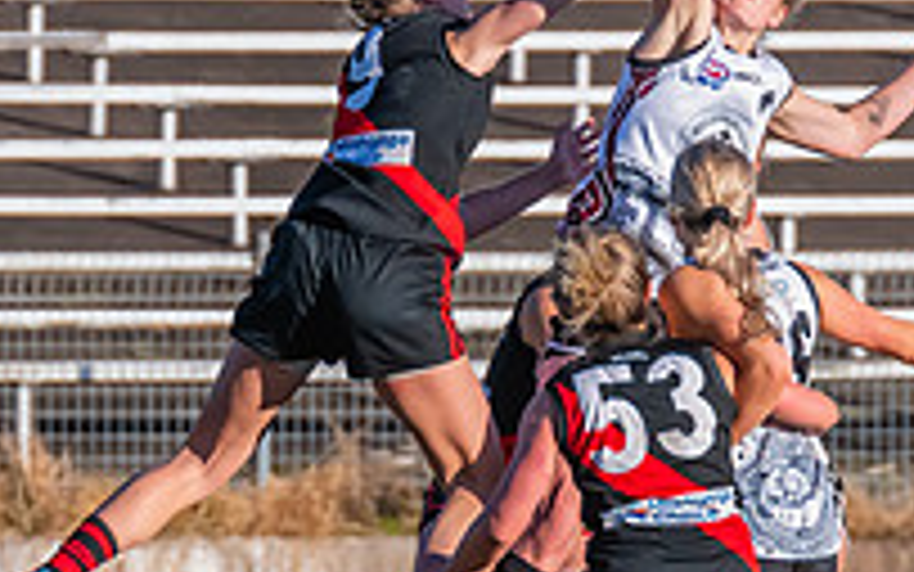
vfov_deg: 0.7
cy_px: 211
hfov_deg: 1.1
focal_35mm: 1940
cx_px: 701
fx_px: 48338
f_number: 9
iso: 800
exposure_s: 1/1250
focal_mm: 420
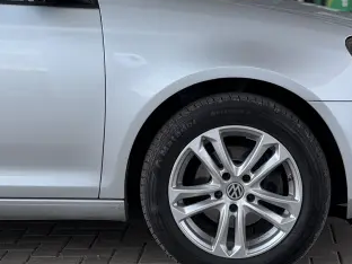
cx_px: 166
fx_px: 1017
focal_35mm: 100
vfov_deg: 14.7
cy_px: 61
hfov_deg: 19.6
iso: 100
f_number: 1.78
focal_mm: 6.76
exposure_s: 1/60
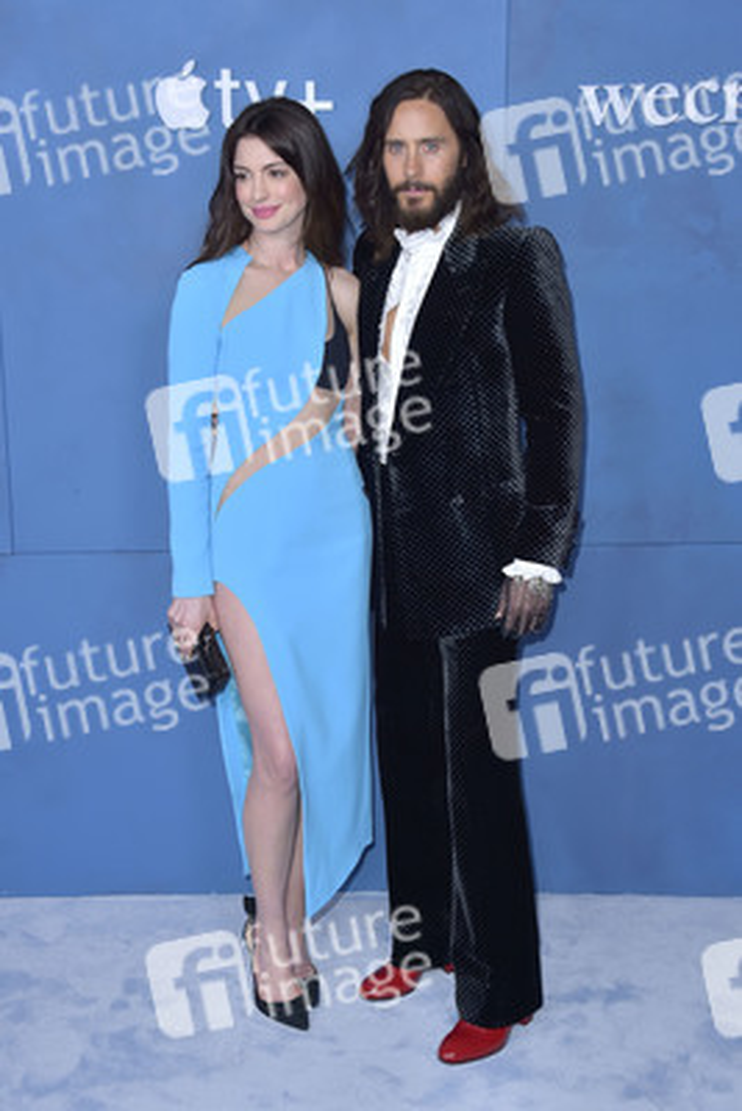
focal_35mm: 52
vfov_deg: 38.2
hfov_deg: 26.0
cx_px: 371
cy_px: 556
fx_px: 1606
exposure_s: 1/250
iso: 320
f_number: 7.1
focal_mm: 52
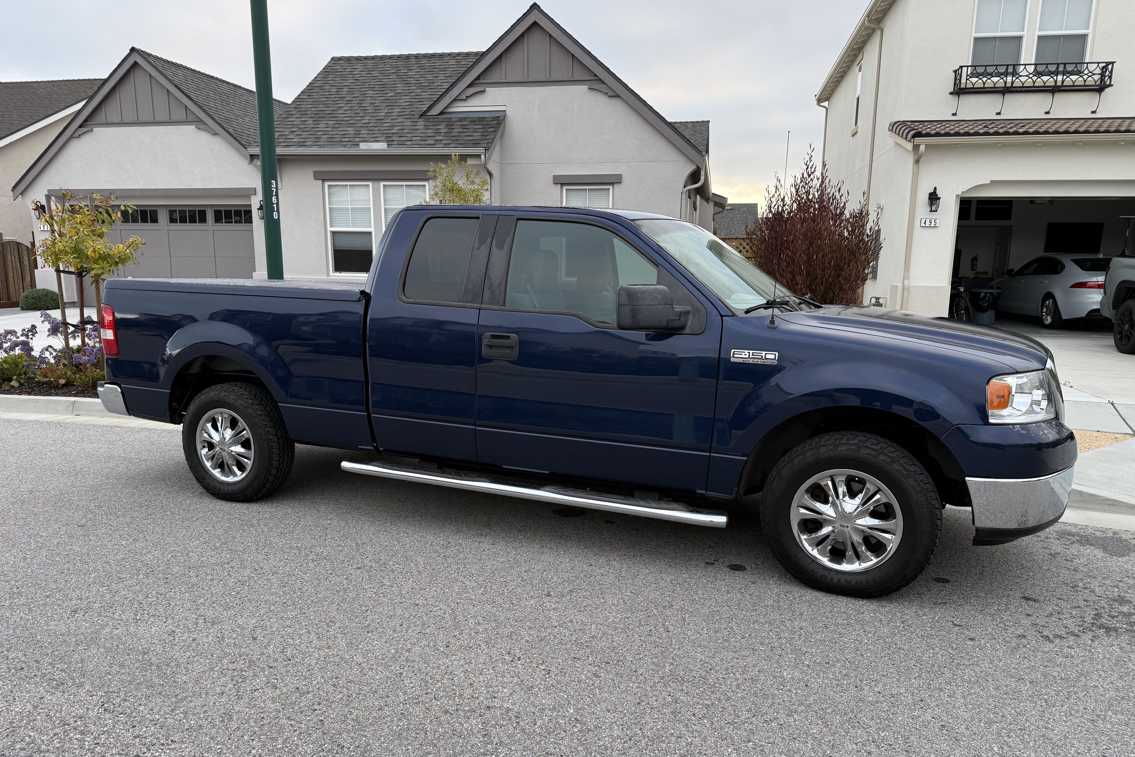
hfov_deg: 71.5
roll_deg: -0.9
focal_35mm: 25
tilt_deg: -10.7
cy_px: 415
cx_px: 568
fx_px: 788
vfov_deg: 51.2
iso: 100
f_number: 1.78
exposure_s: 1/199
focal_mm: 6.76
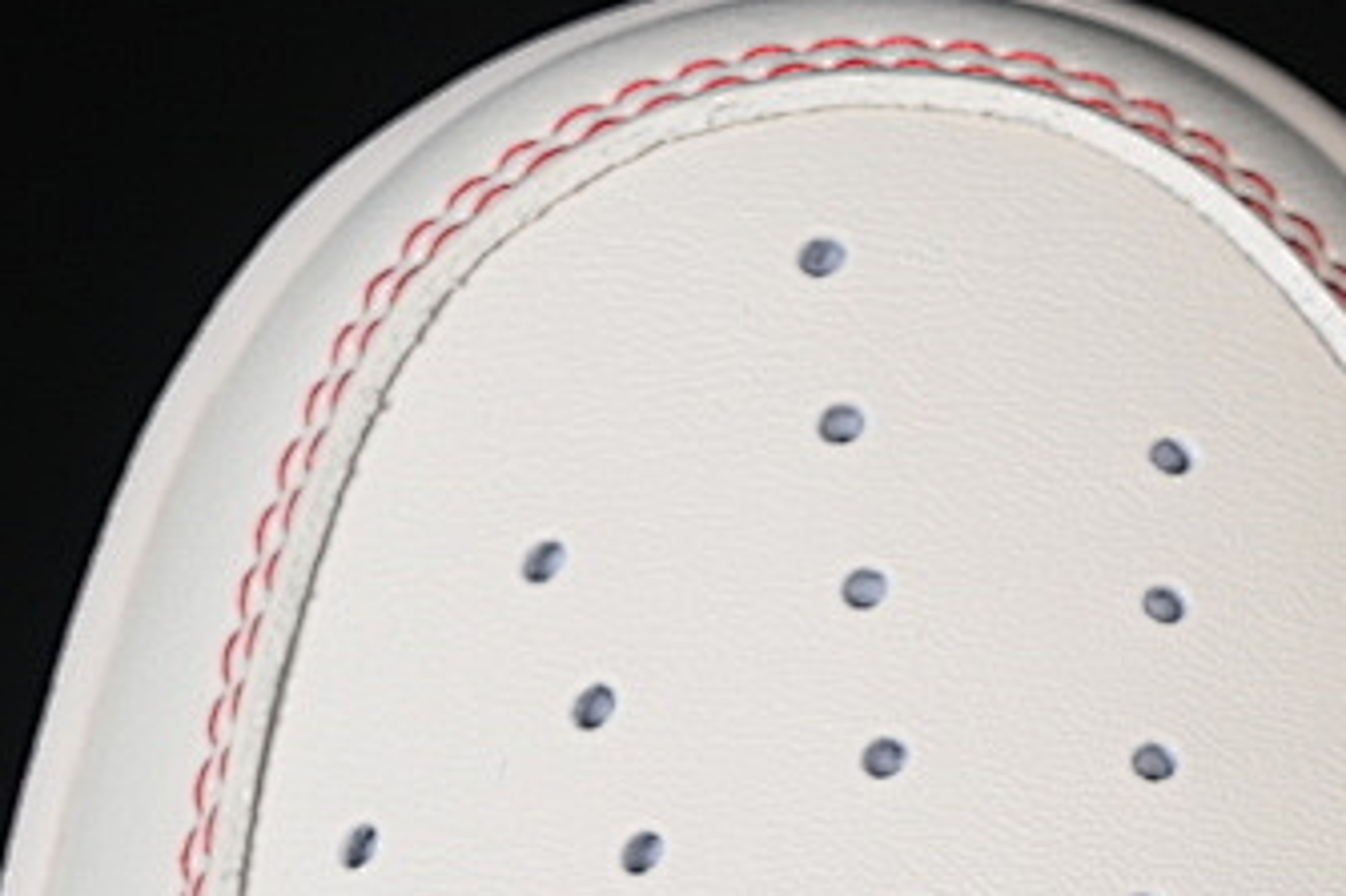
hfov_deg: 8.5
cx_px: 1041
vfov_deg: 5.6
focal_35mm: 242
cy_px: 1229
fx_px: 9043
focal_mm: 50
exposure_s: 1/80
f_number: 7.1
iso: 160
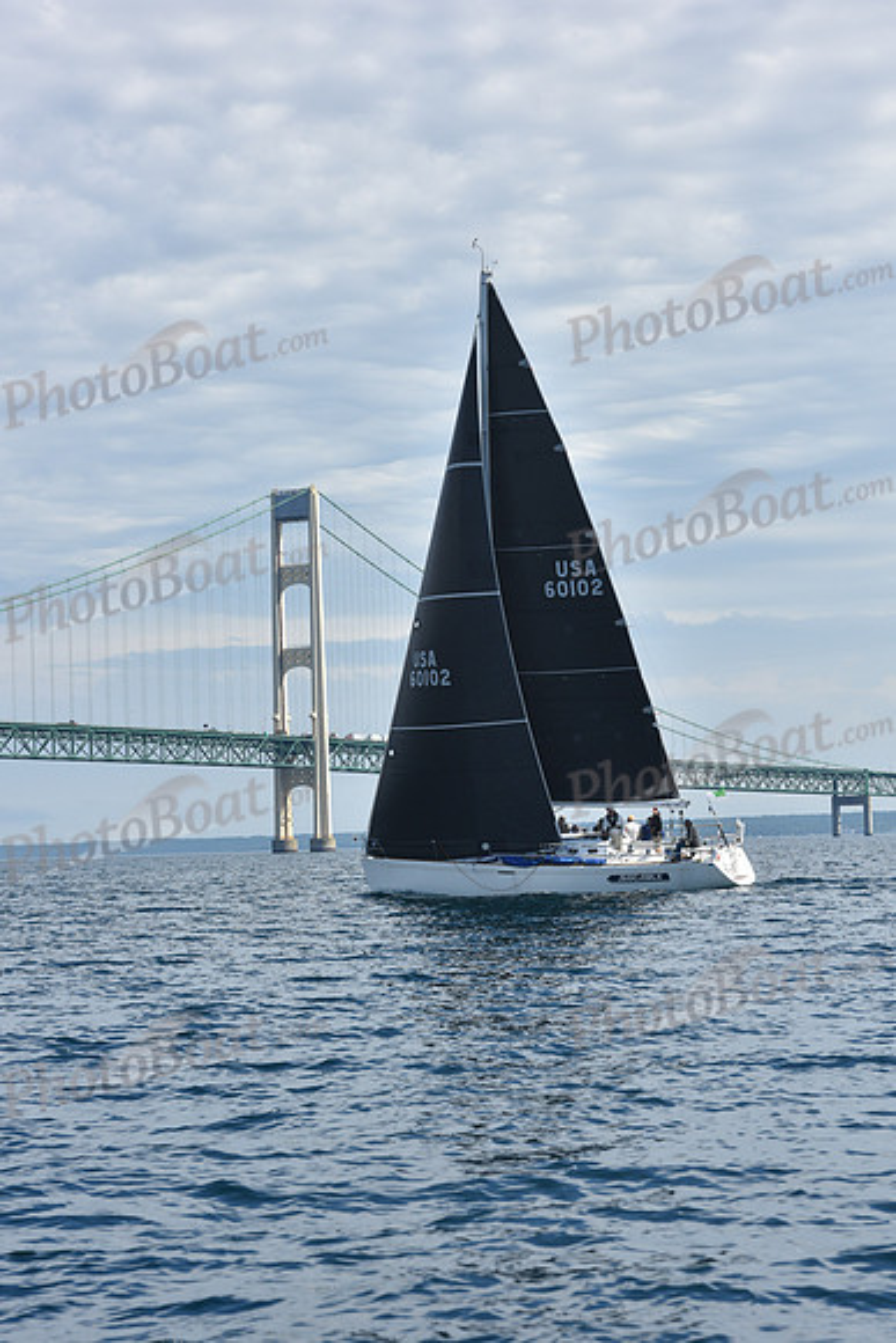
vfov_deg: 22.1
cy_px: 672
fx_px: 3432
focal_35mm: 92
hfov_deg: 14.9
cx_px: 448
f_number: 9
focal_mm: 92
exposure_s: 1/800
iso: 250
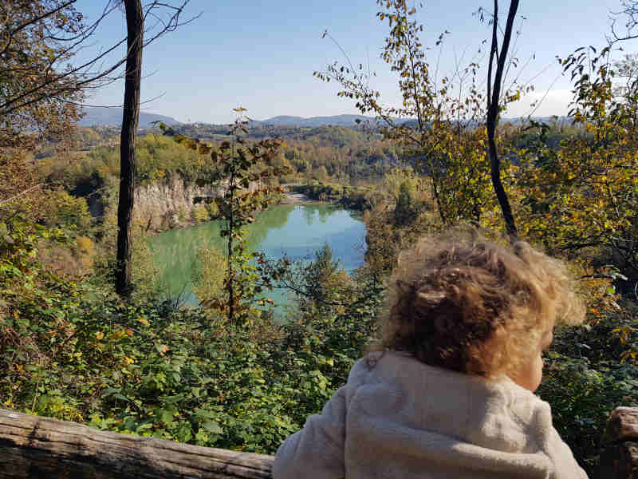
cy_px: 240
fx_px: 479
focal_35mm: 26
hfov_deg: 67.3
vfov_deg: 53.1
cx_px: 319
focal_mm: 4.2
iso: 40
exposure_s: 1/1644
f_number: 1.7
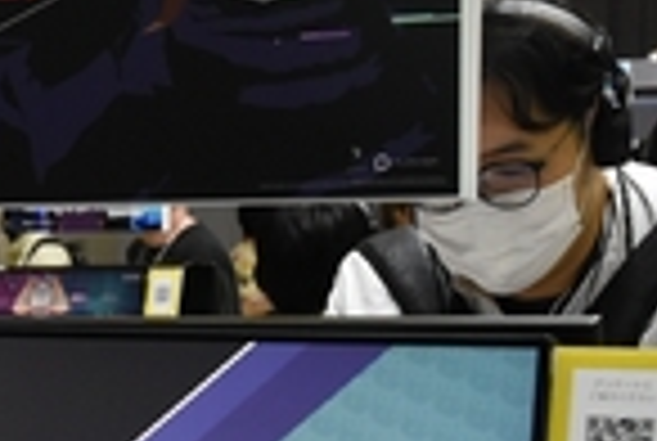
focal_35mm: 126
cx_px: -189
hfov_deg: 15.5
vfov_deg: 10.8
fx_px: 2304
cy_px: 428
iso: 2000
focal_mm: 24
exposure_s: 1/125
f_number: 5.6
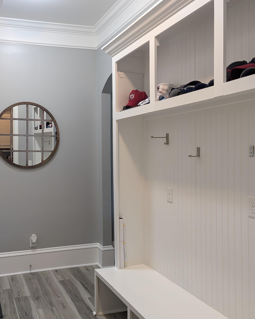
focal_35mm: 32
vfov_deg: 55.7
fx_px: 302
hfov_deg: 44.2
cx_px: 62
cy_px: 159
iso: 110
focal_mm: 6.9
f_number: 1.68
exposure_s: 1/30
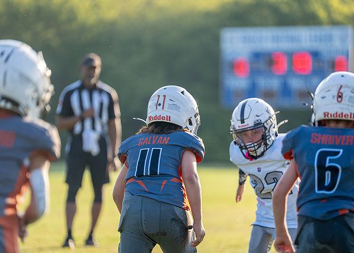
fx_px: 2146
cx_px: 179
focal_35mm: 214
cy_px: 125
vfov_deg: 6.7
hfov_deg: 9.4
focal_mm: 197
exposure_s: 1/2500
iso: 320
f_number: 2.8
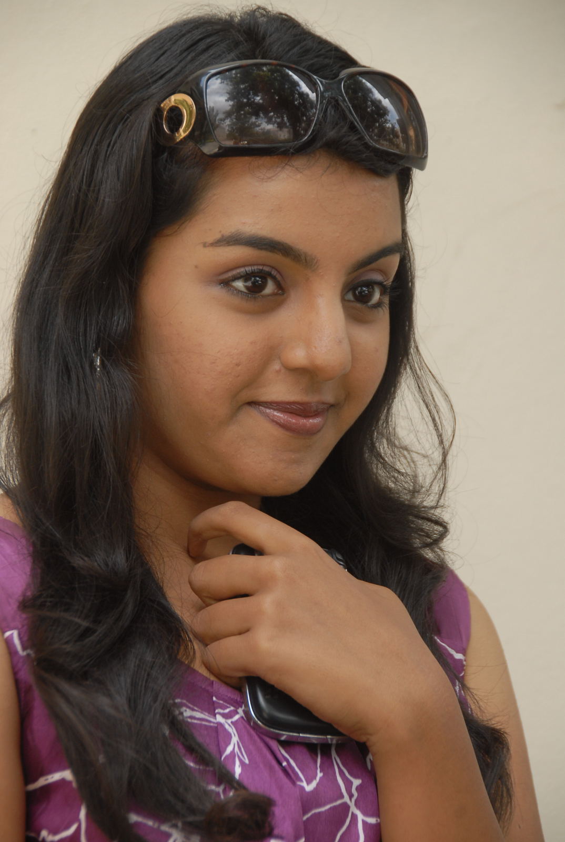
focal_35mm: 180
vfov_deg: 11.4
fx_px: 4217
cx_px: 282
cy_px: 421
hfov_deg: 7.7
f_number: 6.3
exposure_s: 1/125
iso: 320
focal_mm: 120
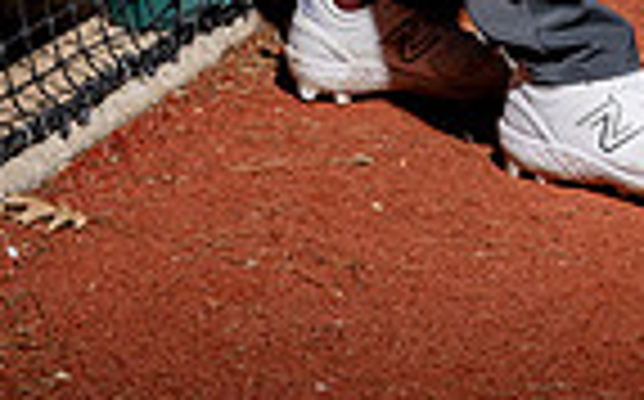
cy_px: -602
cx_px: 311
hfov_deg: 14.8
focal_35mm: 141
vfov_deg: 8.4
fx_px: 2472
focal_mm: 44
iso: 400
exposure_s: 1/250
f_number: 8
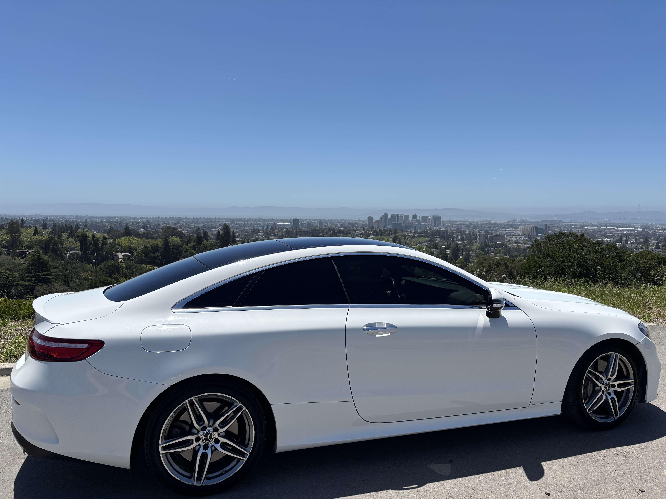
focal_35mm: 26
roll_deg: -0.6
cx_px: 333
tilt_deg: -4.2
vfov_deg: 53.1
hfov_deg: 67.3
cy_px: 250
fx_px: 500
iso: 50
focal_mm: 5.96
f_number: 1.6
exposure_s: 1/5618
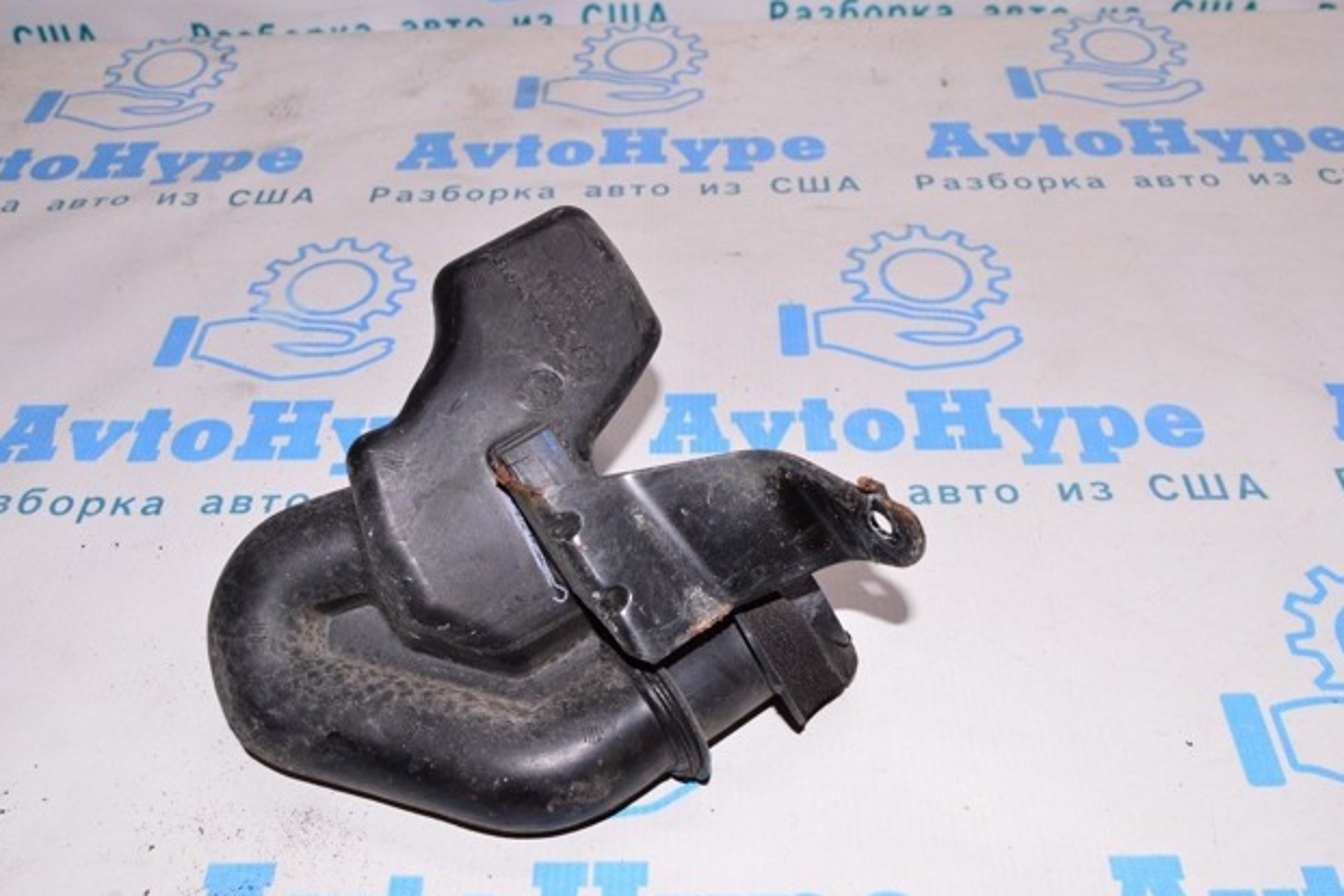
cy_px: 458
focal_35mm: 36
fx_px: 1326
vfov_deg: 37.3
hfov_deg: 53.8
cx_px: 680
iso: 1600
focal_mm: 23
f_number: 8
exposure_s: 1/200
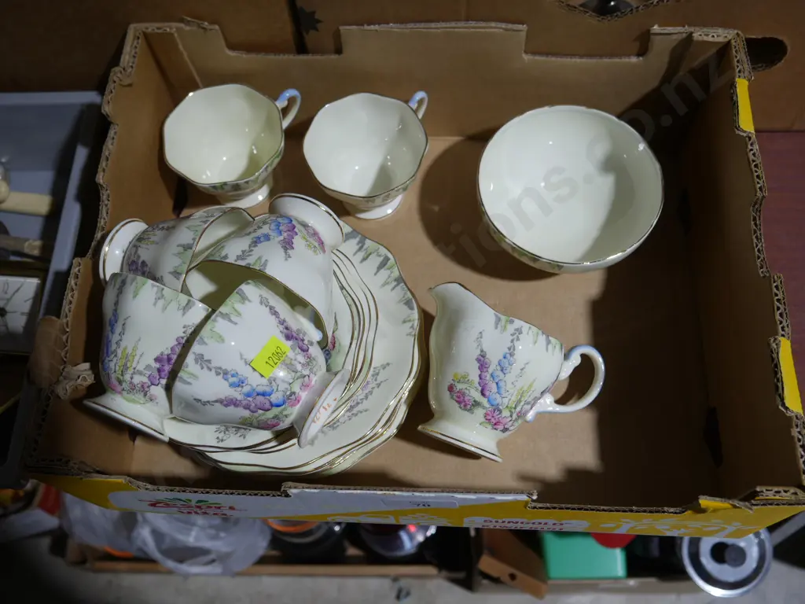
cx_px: 402
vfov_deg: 44.2
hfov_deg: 56.8
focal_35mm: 32
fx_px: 744
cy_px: 302
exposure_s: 1/60
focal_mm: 16
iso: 200
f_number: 3.6
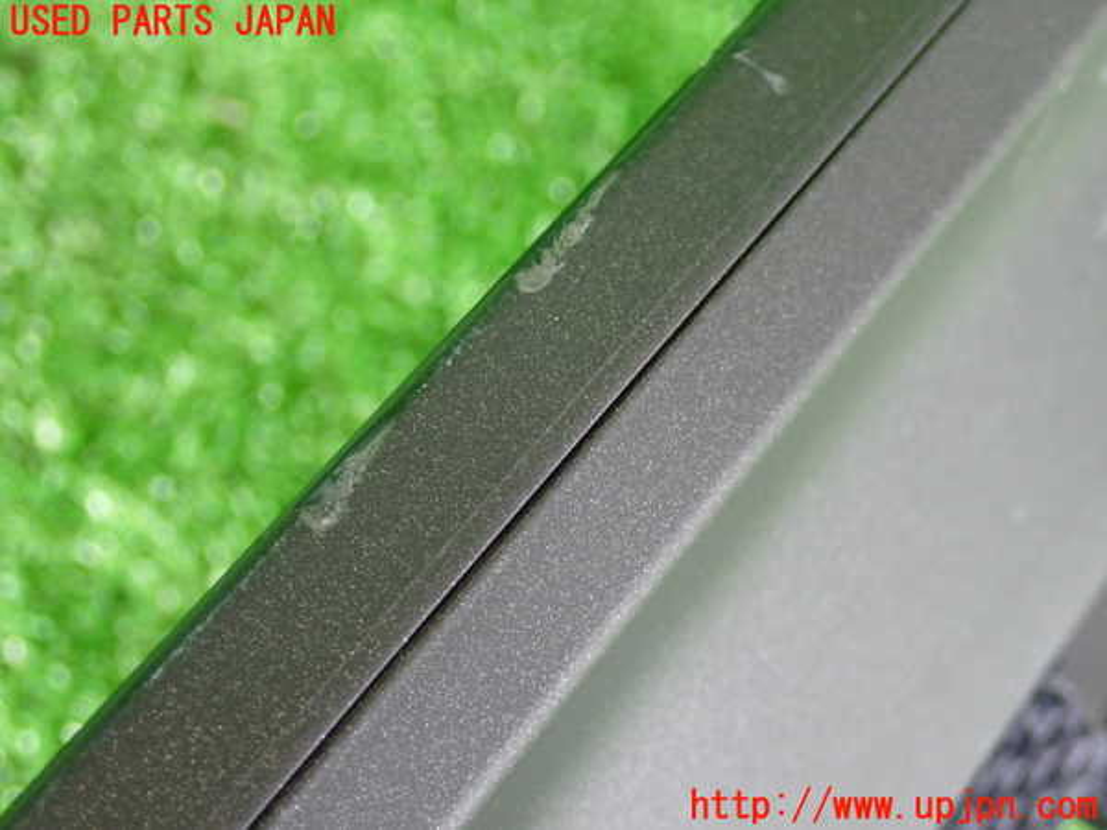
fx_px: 2143
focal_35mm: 67
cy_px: 415
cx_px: 554
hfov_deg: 29.0
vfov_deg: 21.9
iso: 800
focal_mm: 11.88
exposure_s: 1/50
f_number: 3.8
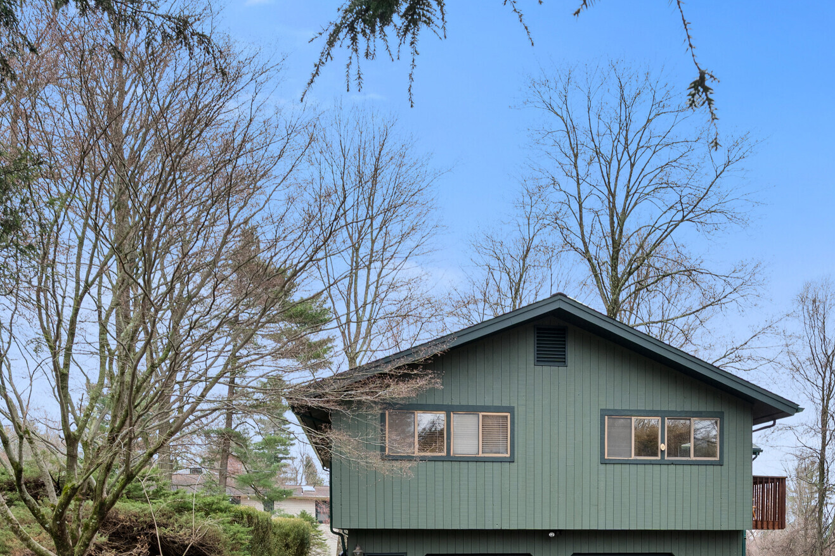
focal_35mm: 42
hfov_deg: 45.6
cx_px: 563
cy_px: 553
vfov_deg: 29.8
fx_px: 974
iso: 320
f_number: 8
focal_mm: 18
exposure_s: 1/20
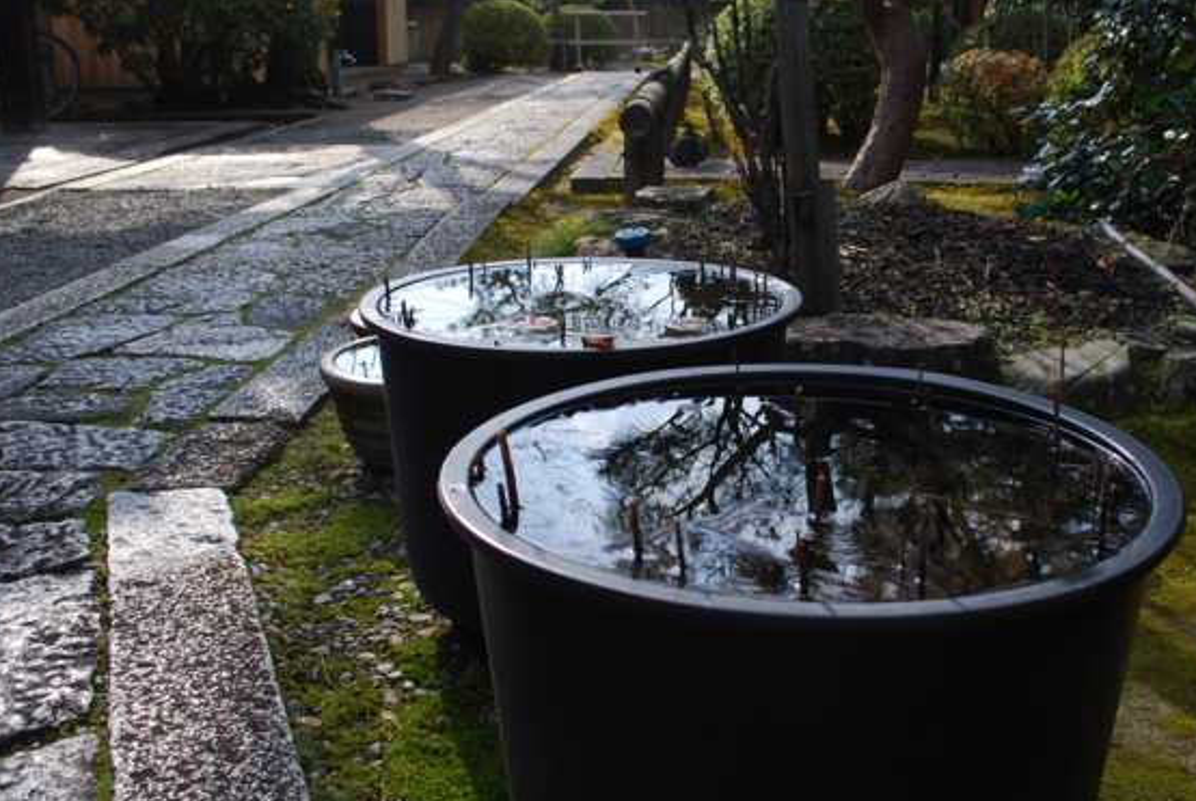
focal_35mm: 39
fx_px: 1297
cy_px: 317
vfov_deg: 34.2
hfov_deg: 49.3
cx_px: 702
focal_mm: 18
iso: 100
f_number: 5.6
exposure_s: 1/320
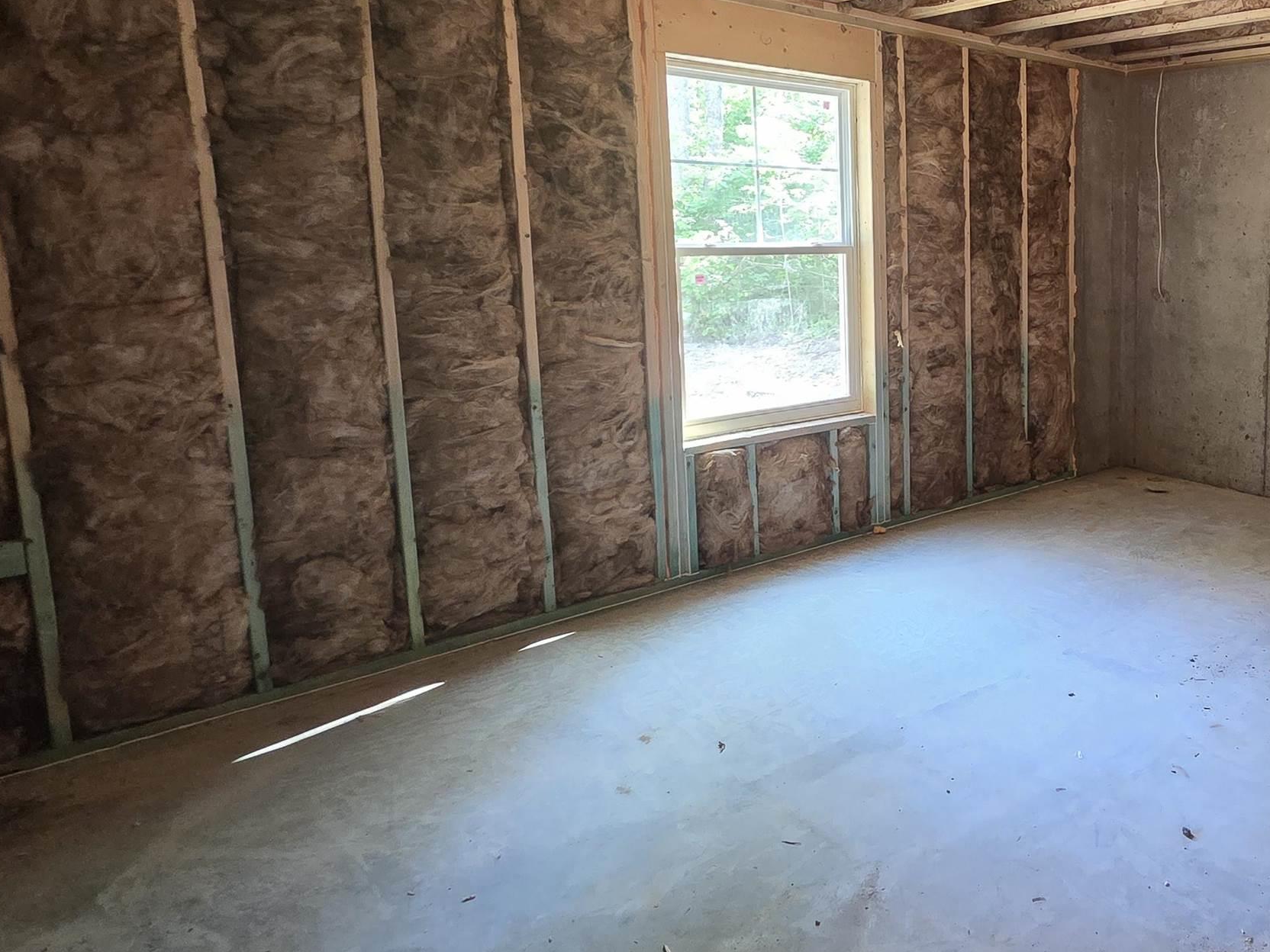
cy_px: 349
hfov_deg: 62.1
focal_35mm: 24
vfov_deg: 56.0
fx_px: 881
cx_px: 1105
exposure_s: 1/60
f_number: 2.2
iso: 400
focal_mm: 2.2
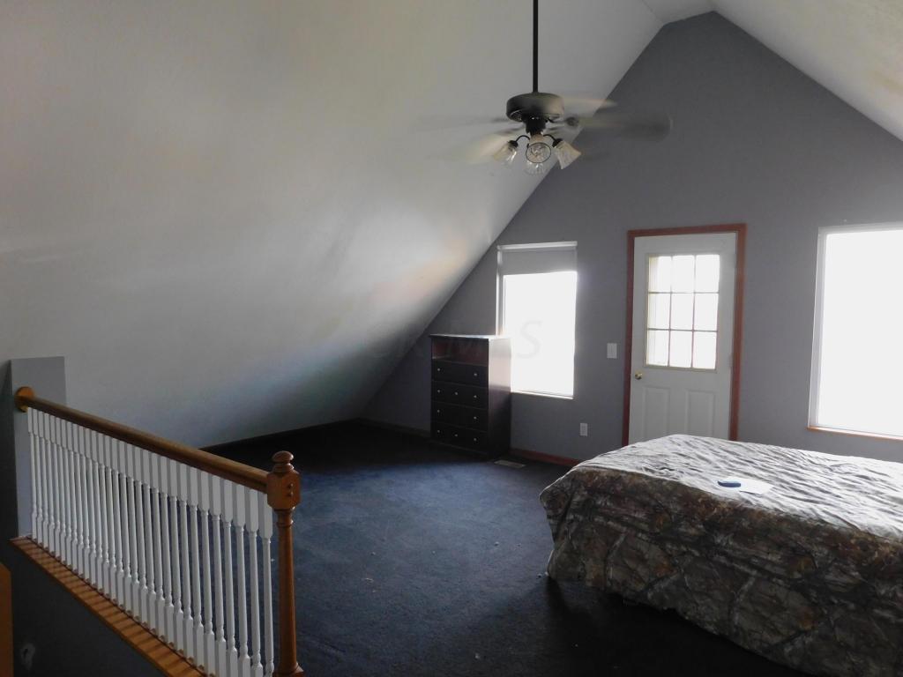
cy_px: 338
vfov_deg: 58.9
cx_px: 452
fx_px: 600
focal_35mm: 23
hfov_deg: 73.9
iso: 320
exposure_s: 1/30
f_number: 3
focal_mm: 4
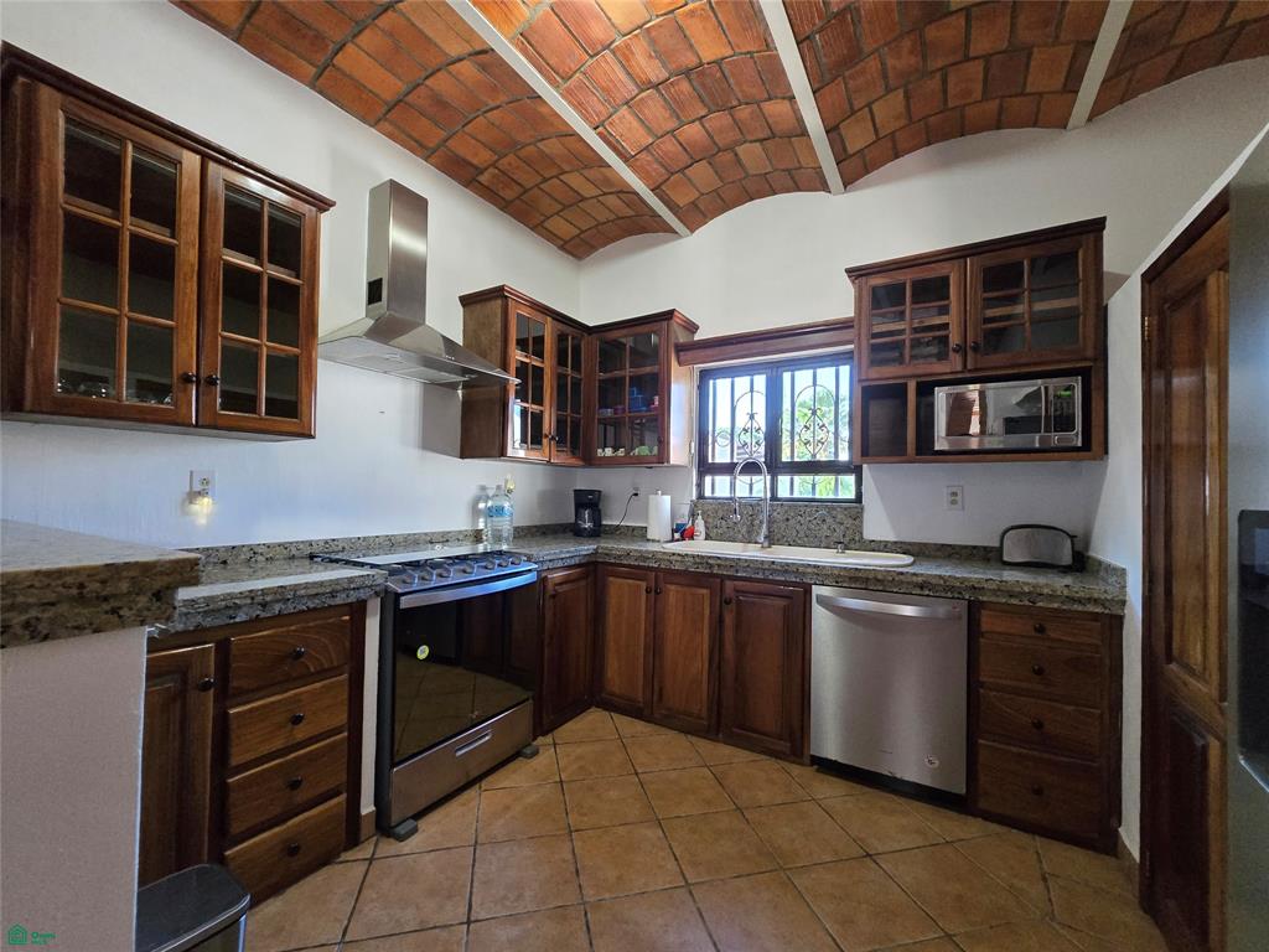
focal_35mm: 13
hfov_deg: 106.2
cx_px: 634
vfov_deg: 89.9
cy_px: 476
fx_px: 477
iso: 800
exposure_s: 1/60
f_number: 2.2
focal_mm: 2.2
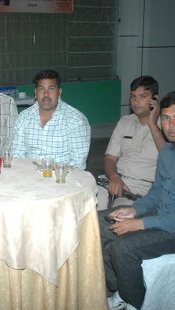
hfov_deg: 19.6
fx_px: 493
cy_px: 155
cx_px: 6
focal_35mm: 60
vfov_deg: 35.0
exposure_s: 1/60
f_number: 4.5
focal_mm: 25
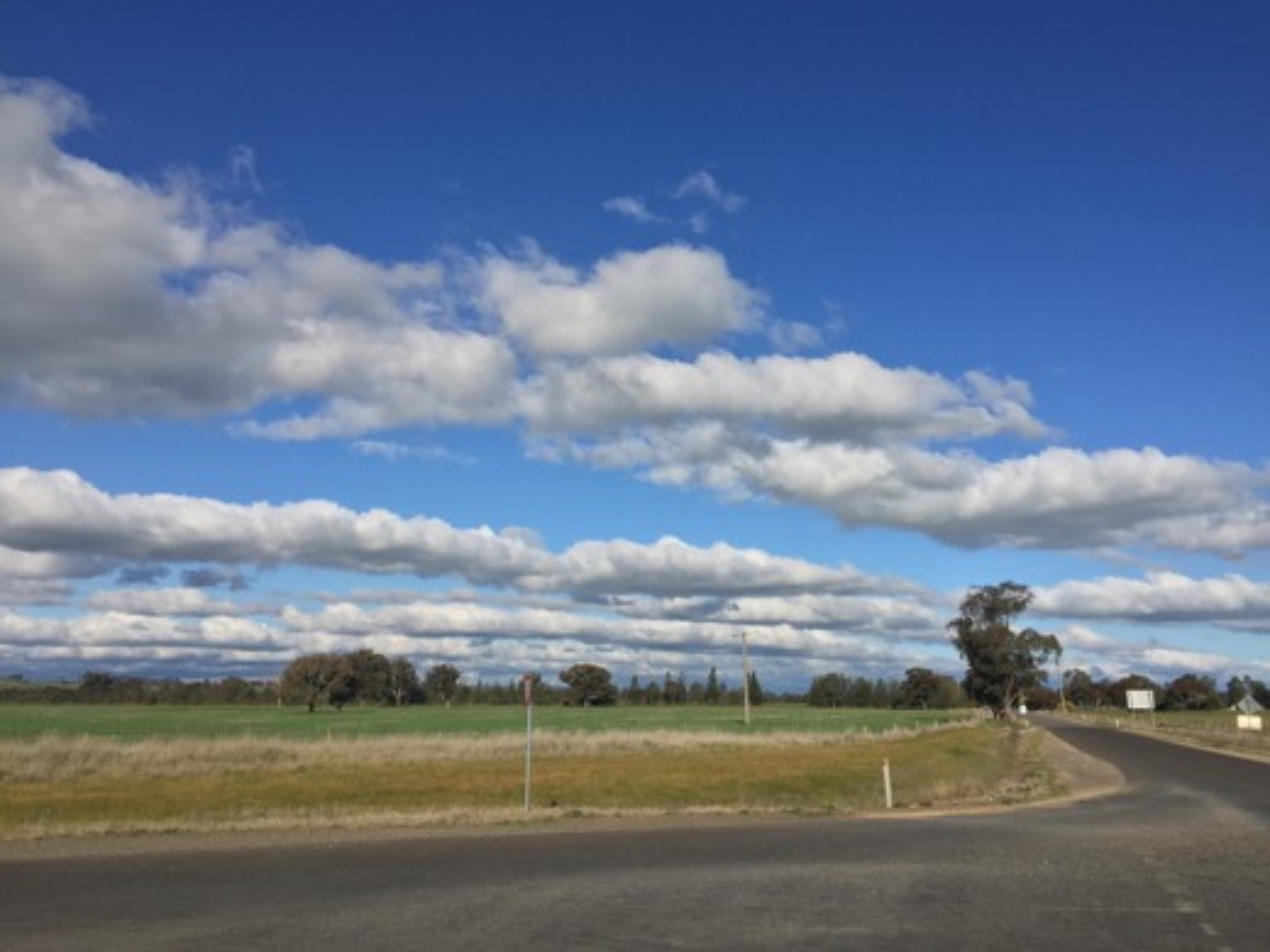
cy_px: 476
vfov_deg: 48.2
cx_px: 635
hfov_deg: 61.7
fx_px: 1064
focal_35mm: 29
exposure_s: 1/2825
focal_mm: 4.15
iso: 32
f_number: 2.2
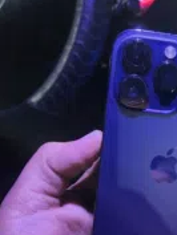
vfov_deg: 36.6
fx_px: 354
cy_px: 146
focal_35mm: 52
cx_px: 178
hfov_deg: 26.5
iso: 1250
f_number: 1.8
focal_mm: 5.4
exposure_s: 1/25
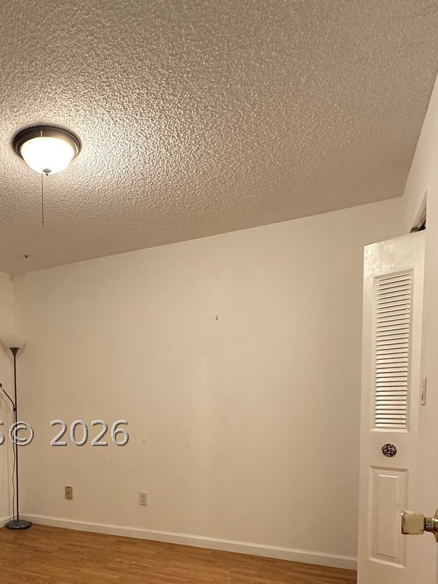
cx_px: 87
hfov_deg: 48.4
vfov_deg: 61.9
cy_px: 433
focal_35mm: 27
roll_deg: -0.3
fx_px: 456
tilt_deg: -3.2
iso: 200
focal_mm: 2.22
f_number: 2.2
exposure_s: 1/60
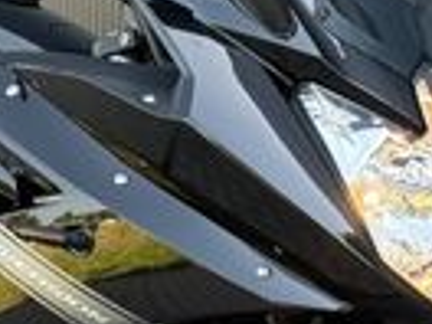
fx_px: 2908
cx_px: -3
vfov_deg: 6.3
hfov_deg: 8.4
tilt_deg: -10.0
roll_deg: -0.6
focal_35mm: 233
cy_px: 376
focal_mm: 6.76
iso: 80
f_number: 1.78
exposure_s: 1/323
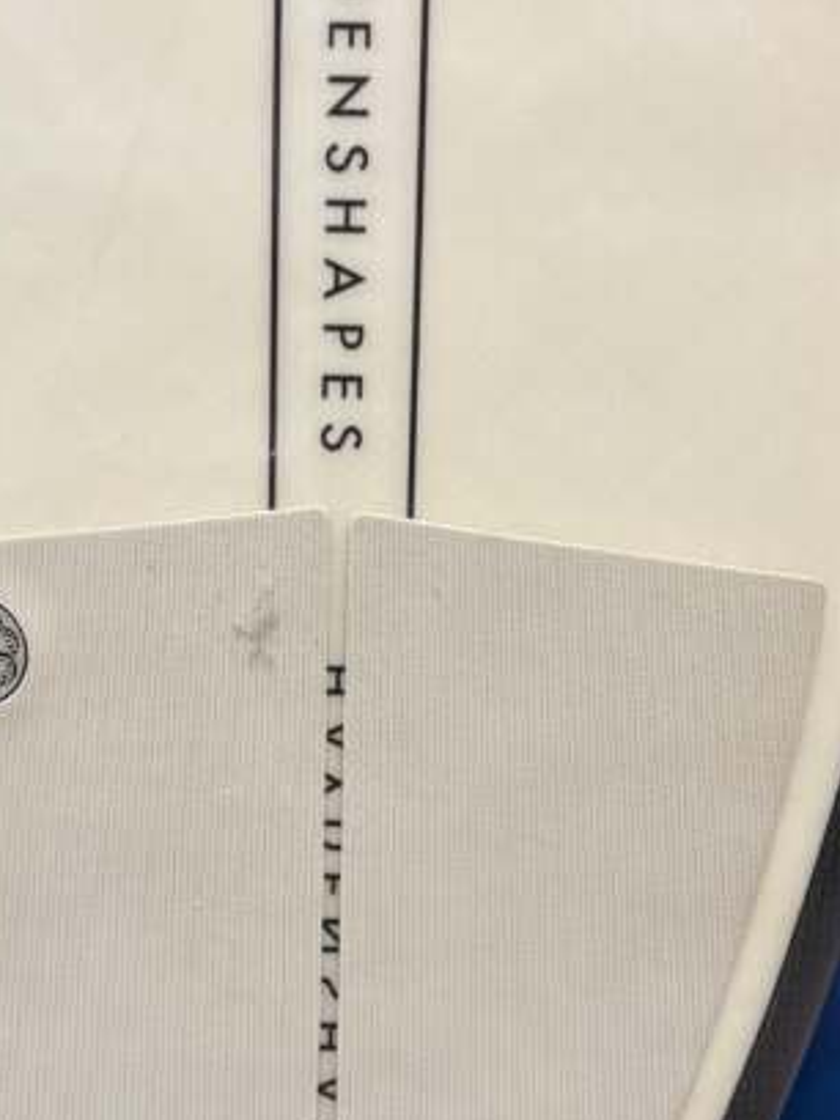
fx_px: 1650
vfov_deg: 37.3
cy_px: 697
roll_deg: -0.8
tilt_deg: -16.9
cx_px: 351
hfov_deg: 28.5
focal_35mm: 51
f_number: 1.6
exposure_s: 1/122
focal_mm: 5.96
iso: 40
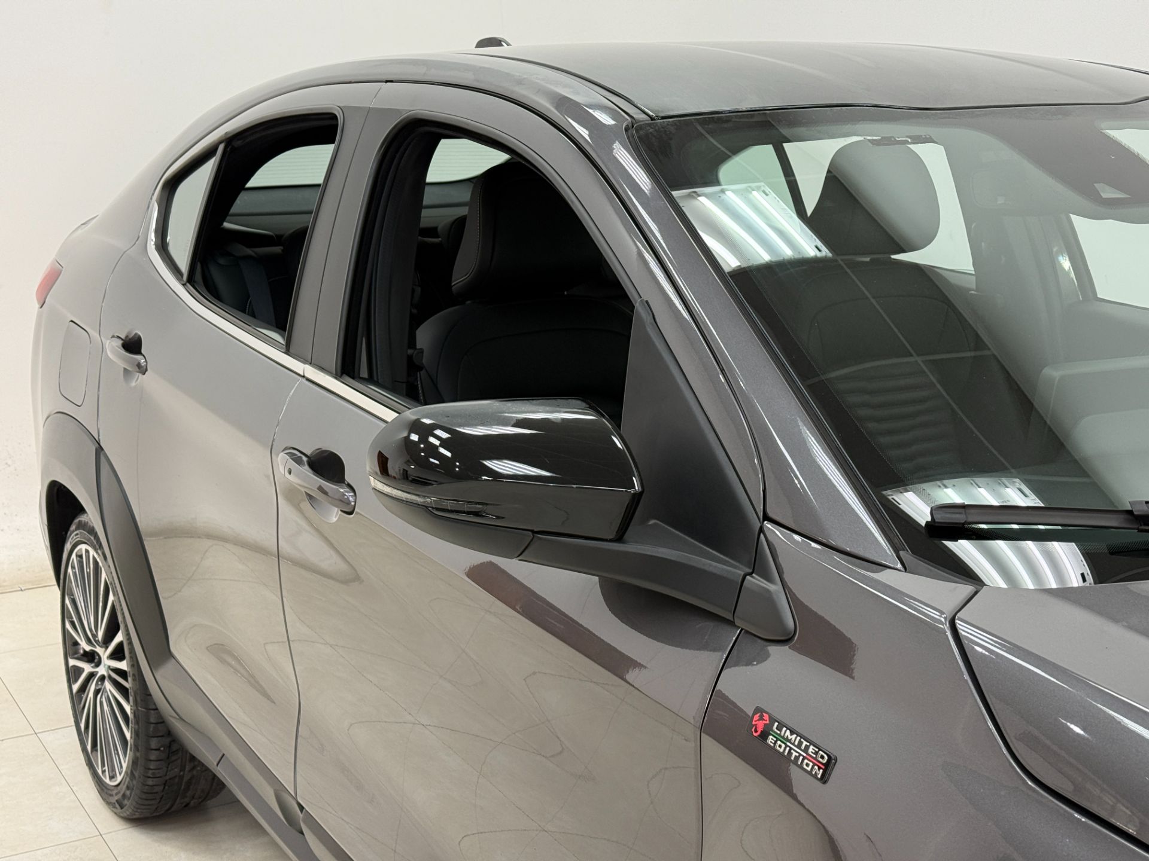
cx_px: 574
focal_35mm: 48
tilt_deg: -12.0
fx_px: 1593
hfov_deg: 39.7
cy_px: 430
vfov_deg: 30.3
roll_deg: +0.2
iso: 100
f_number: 1.78
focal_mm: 6.76
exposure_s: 1/60
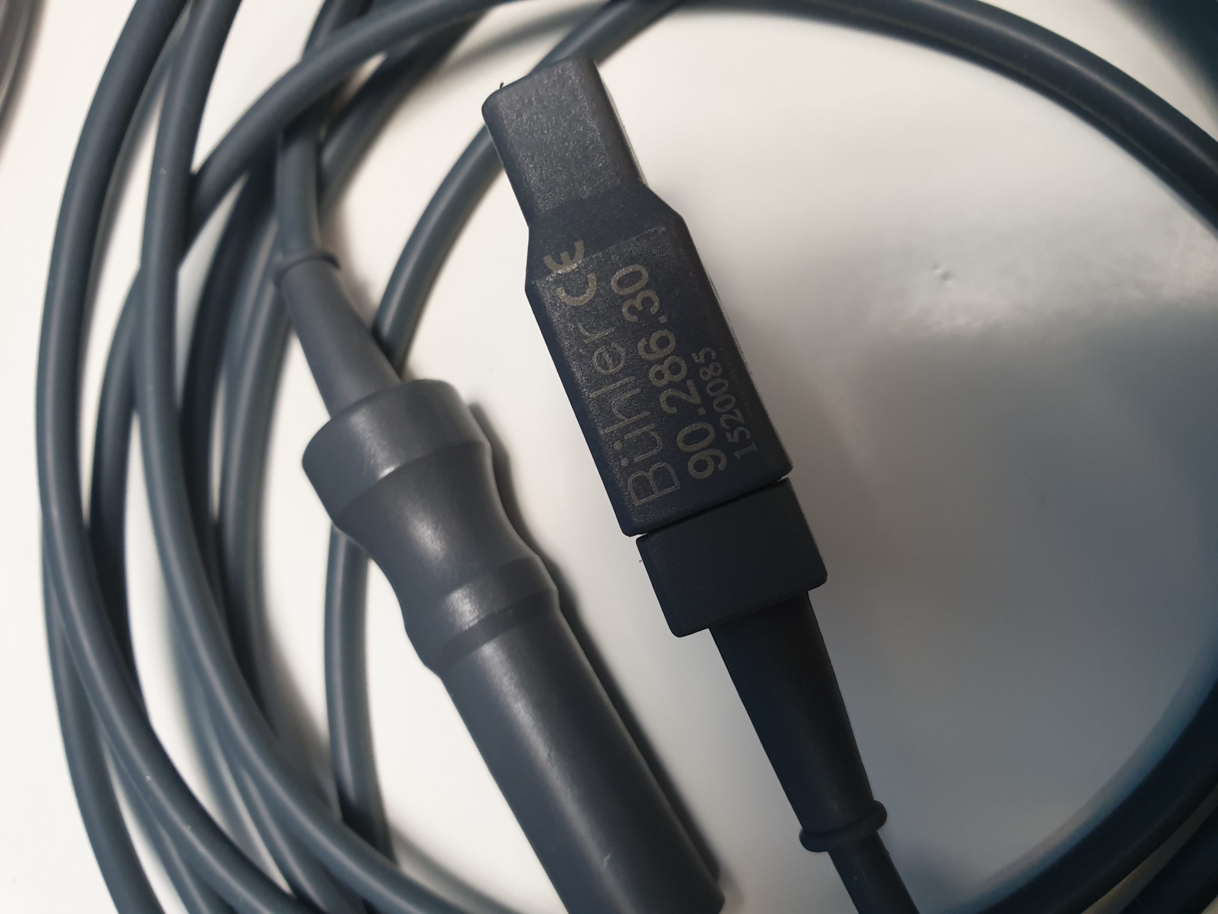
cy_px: 457
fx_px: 915
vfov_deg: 53.1
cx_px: 609
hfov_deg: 67.3
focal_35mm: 26
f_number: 2.4
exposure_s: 1/50
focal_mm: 4.3
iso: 200
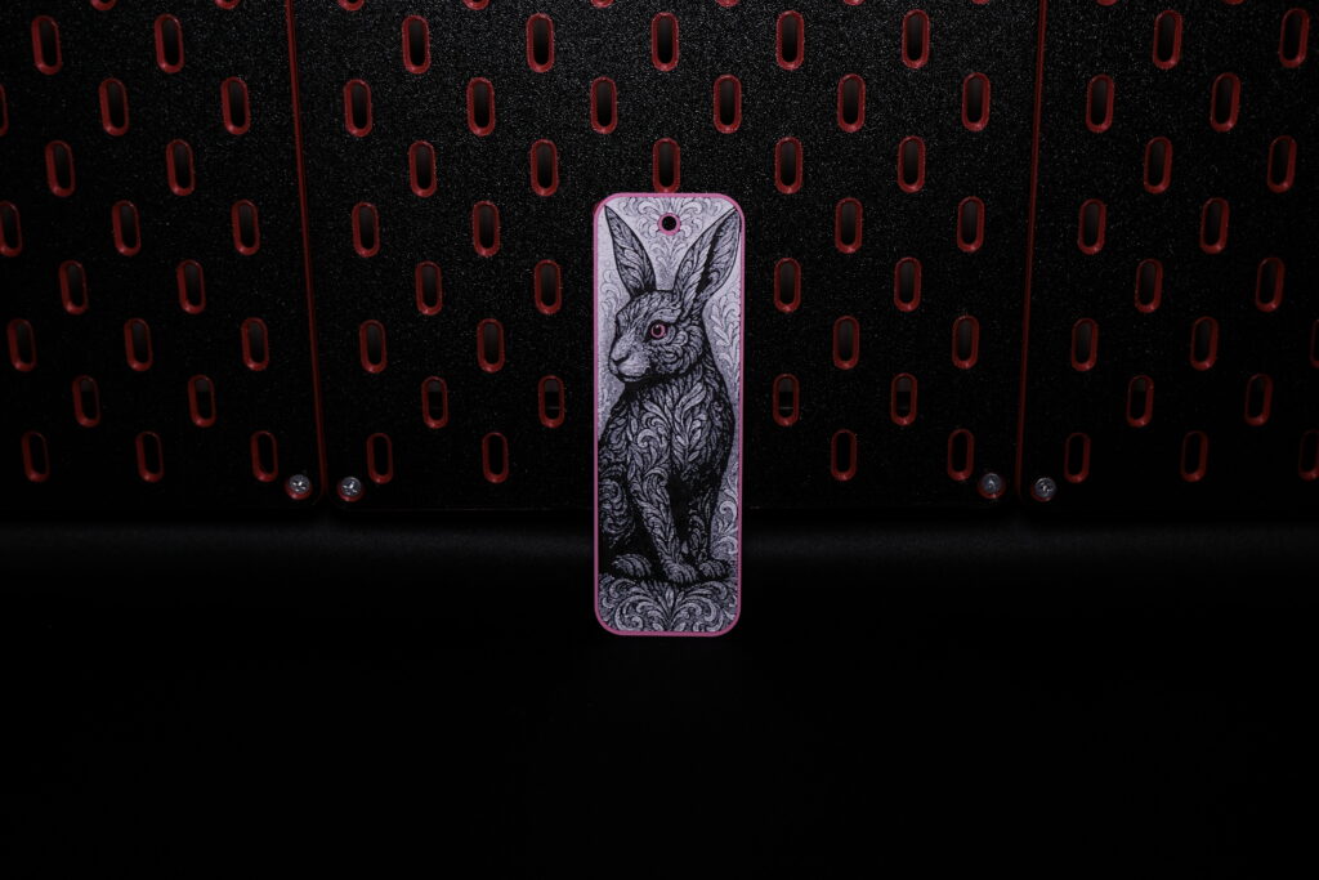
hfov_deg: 41.9
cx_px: 660
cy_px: 440
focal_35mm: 47
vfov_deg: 28.7
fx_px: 1722
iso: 250
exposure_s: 1/15
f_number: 4.7
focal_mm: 31.4
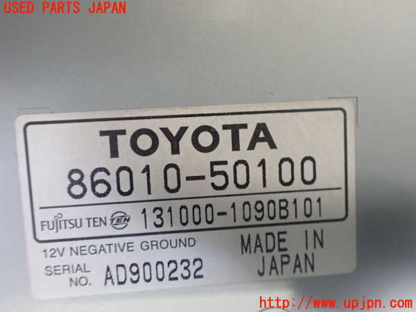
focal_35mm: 30
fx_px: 361
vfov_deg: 46.8
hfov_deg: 60.0
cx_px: 208
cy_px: 156
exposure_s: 1/100
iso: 800
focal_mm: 5.4
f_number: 2.3
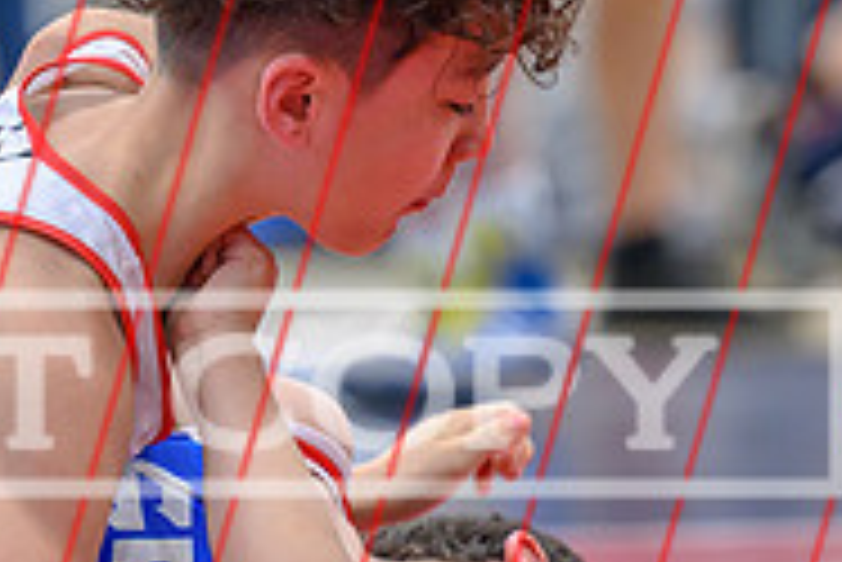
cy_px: 562
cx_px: 415
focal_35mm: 611
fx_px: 14301
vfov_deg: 2.3
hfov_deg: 3.4
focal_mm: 150
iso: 2200
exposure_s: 1/640
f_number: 2.8
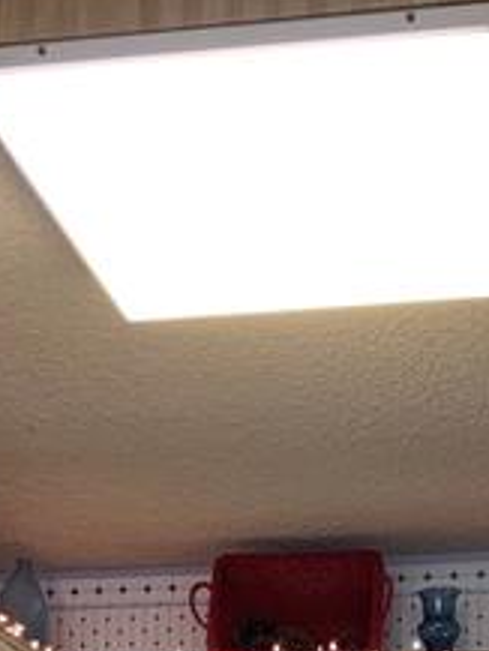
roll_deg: -0.6
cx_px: 255
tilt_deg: +2.2
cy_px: 978
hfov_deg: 16.1
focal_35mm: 92
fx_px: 1731
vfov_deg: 18.8
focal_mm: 4.25
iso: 125
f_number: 1.8
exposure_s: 1/60
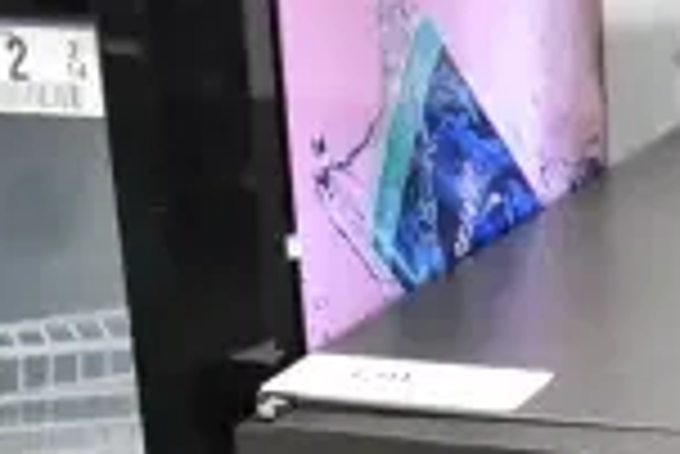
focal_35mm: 127
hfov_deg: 14.1
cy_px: 766
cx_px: 1252
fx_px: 2401
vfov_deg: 10.3
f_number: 4.5
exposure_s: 1/80
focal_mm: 21
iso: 6400
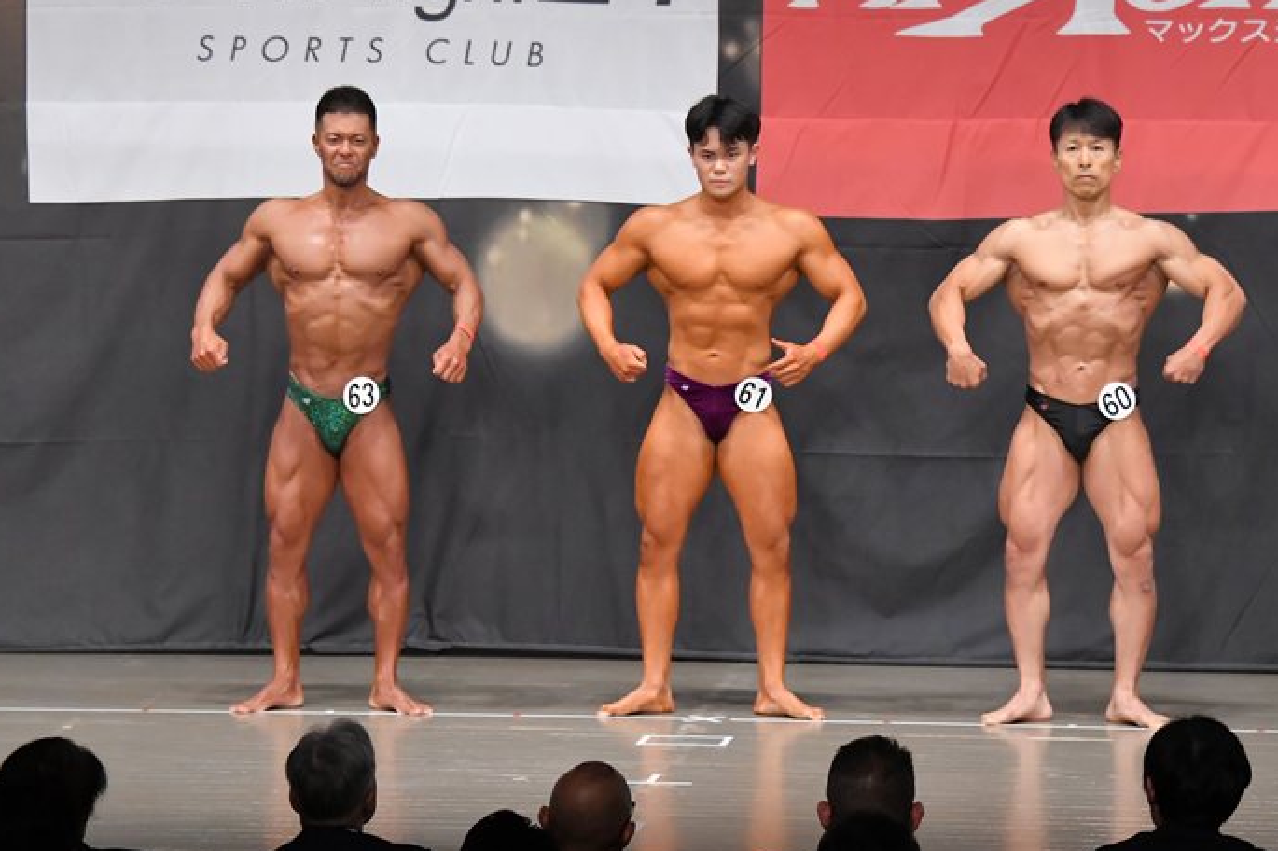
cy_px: 446
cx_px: 699
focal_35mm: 190
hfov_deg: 10.8
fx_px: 6741
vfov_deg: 7.2
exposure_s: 1/400
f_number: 5.6
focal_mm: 112
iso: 6400
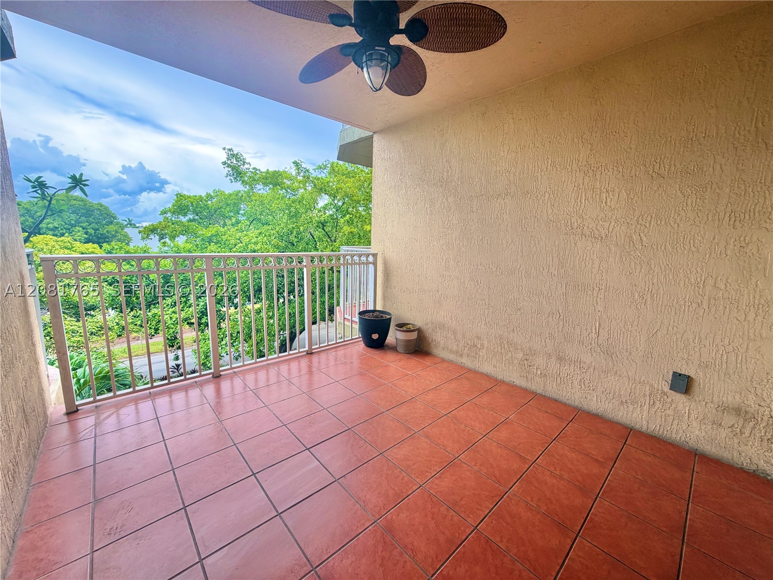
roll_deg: -2.2
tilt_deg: -9.1
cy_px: 290
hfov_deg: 102.1
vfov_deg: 85.7
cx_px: 386
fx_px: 313
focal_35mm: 14
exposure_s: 1/482
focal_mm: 2.22
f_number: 2.2
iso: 64
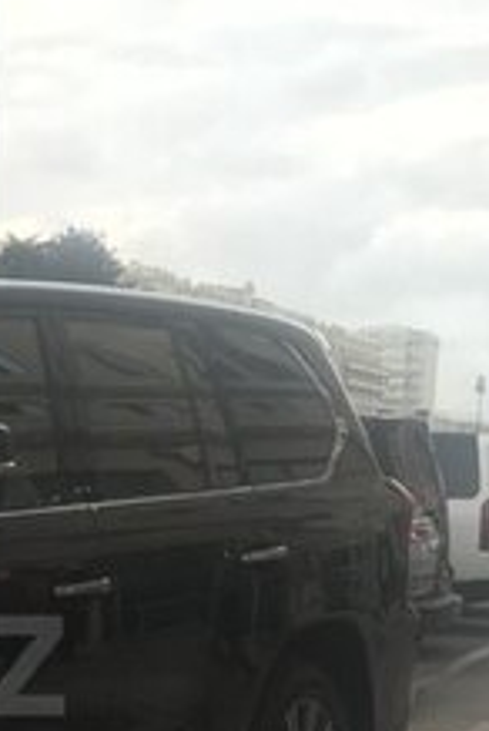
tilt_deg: -4.5
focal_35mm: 88
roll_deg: -2.3
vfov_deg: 22.5
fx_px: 1787
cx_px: -278
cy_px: 666
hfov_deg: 14.4
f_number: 1.8
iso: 40
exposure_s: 1/33
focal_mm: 3.99
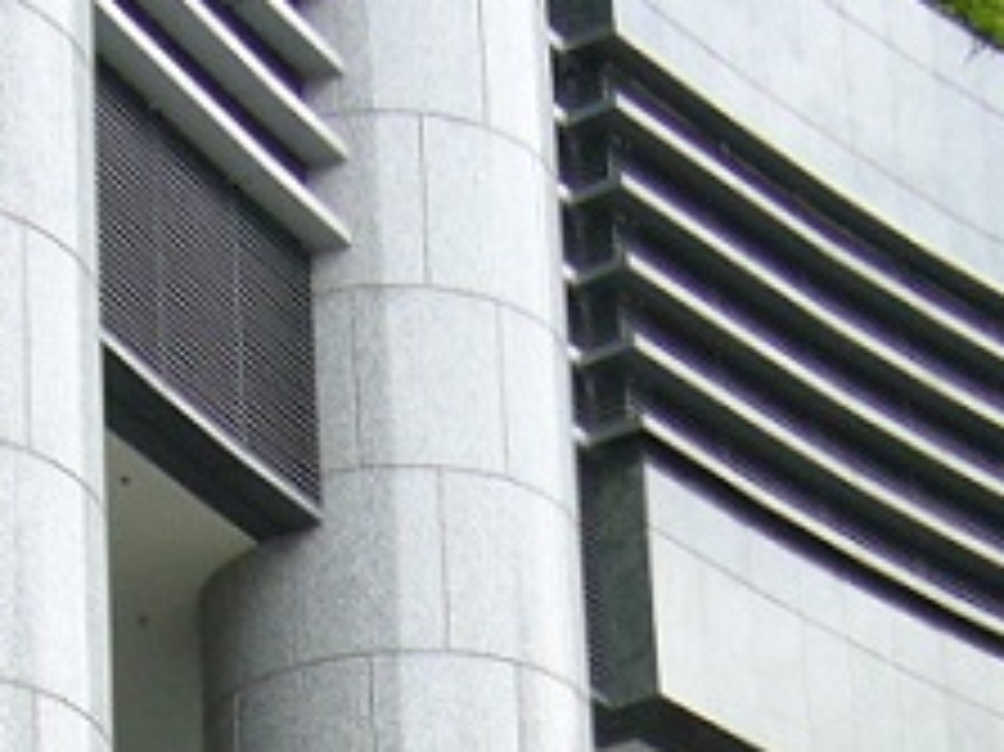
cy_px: 1322
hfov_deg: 13.5
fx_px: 4232
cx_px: 455
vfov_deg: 9.7
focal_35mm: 146
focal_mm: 5.8
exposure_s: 1/200
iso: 80
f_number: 2.8
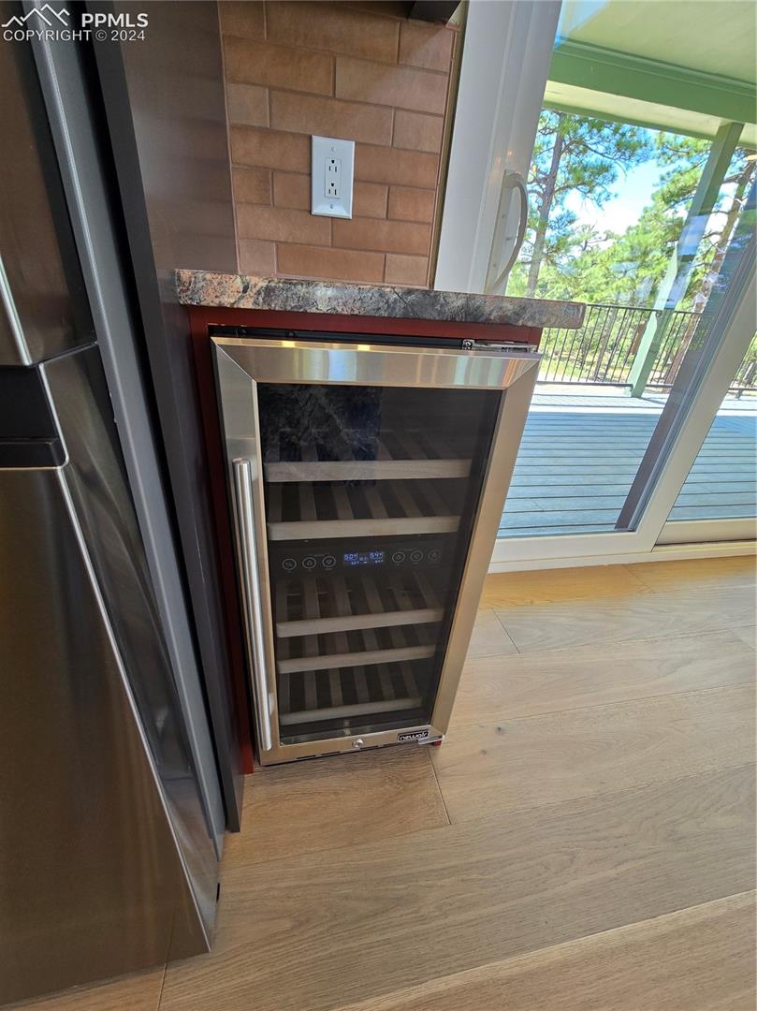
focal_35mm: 13
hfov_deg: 89.9
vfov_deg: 106.2
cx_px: 378
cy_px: 506
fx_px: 379
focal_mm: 2.2
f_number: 2.2
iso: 80
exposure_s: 1/60
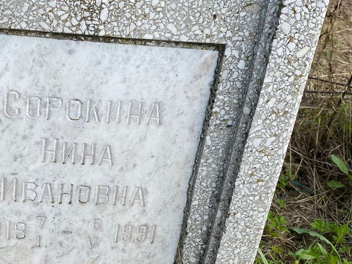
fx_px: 559
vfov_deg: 26.5
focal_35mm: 55
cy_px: 151
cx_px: 96
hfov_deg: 34.3
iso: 32
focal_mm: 4.25
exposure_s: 1/1206
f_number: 1.8
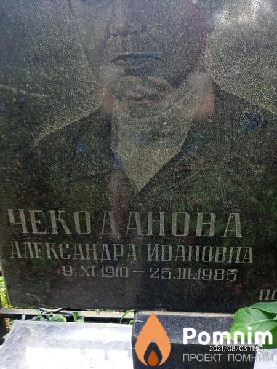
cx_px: 138
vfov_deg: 63.4
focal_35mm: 28
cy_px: 184
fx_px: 299
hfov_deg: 49.7
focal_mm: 4.05
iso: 187
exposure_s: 1/33.3
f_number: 1.8
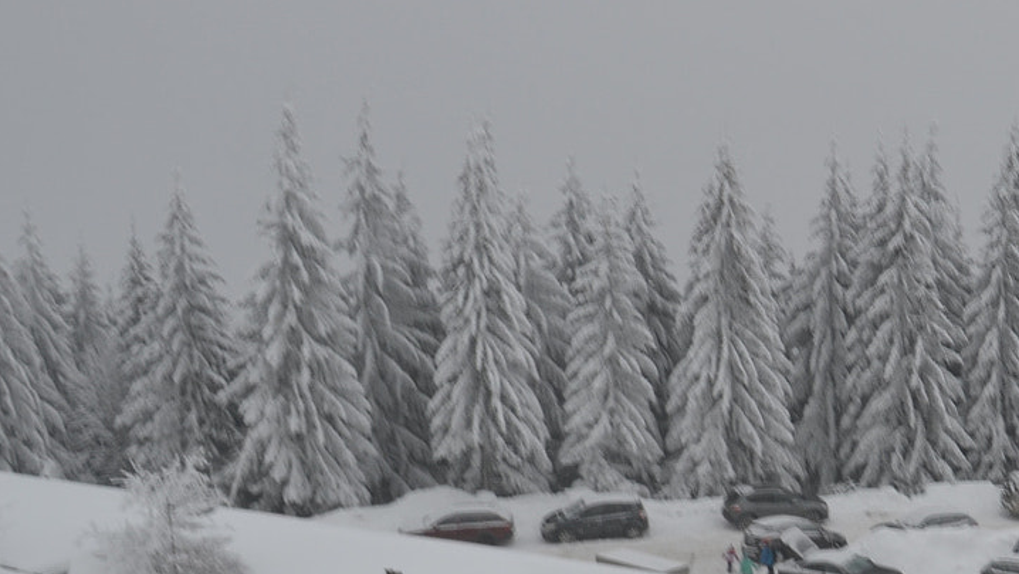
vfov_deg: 13.1
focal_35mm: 91
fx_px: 2459
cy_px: 571
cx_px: 883
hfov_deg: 22.9
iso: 160
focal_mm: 26
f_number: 5.6
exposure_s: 1/125
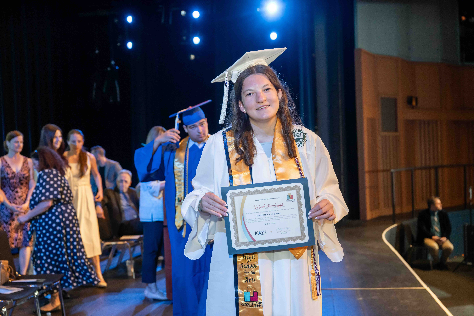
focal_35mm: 44
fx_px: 579
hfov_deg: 44.5
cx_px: 237
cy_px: 158
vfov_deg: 30.5
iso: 1600
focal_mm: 44
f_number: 3.5
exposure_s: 1/250
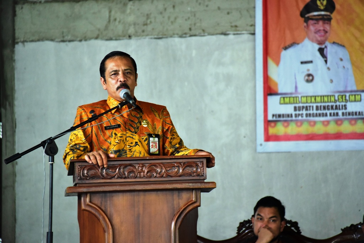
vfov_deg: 4.6
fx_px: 3034
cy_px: 122
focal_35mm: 300
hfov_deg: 6.9
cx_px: 182
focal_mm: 300
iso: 8000
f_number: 5.6
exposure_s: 1/160
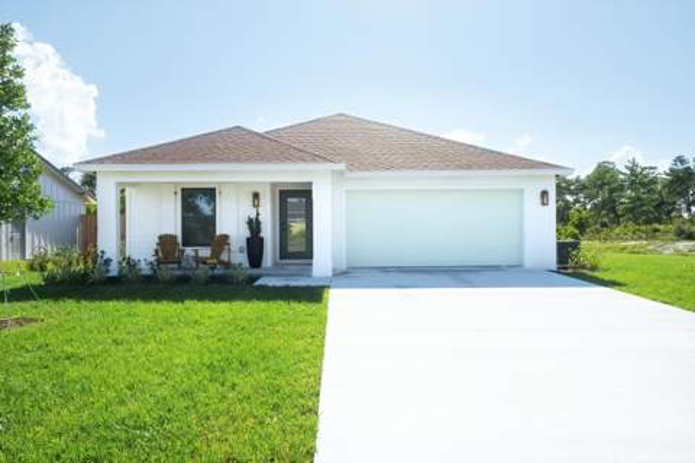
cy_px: 232
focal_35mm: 25
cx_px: 348
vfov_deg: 51.3
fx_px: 483
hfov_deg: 71.5
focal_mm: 17
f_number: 13
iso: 50
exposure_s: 1/320
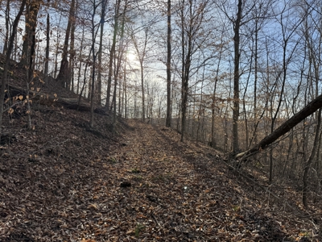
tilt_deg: +1.4
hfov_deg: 71.6
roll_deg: +1.5
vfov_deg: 56.8
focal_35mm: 24
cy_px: 121
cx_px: 161
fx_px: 223
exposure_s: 1/2907
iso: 80
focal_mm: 6.76
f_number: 1.78
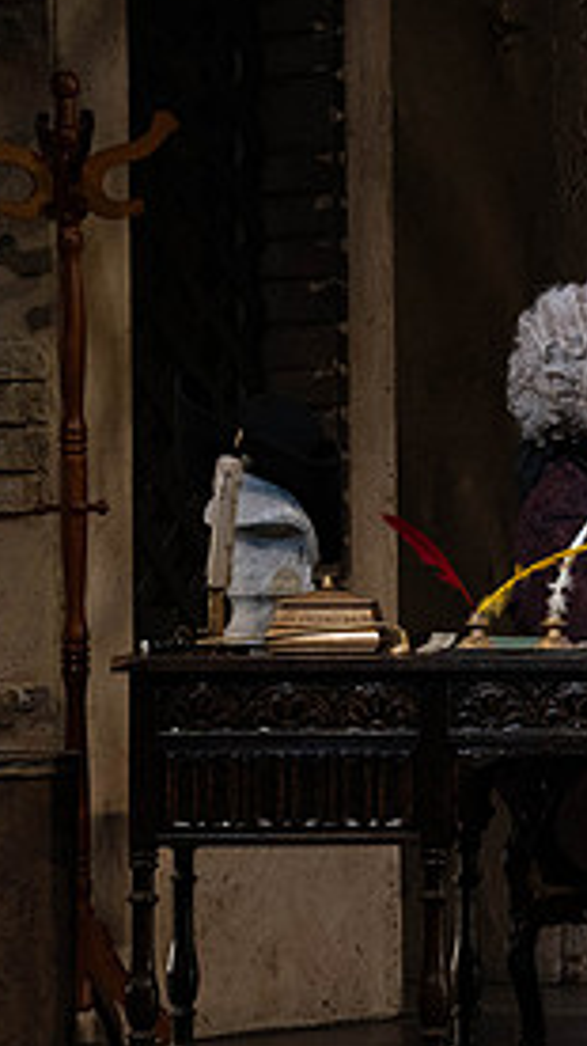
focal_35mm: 440
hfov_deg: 2.8
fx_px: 12190
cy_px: 460
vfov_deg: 4.9
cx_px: 678
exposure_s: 1/250
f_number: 9
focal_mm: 200
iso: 3200
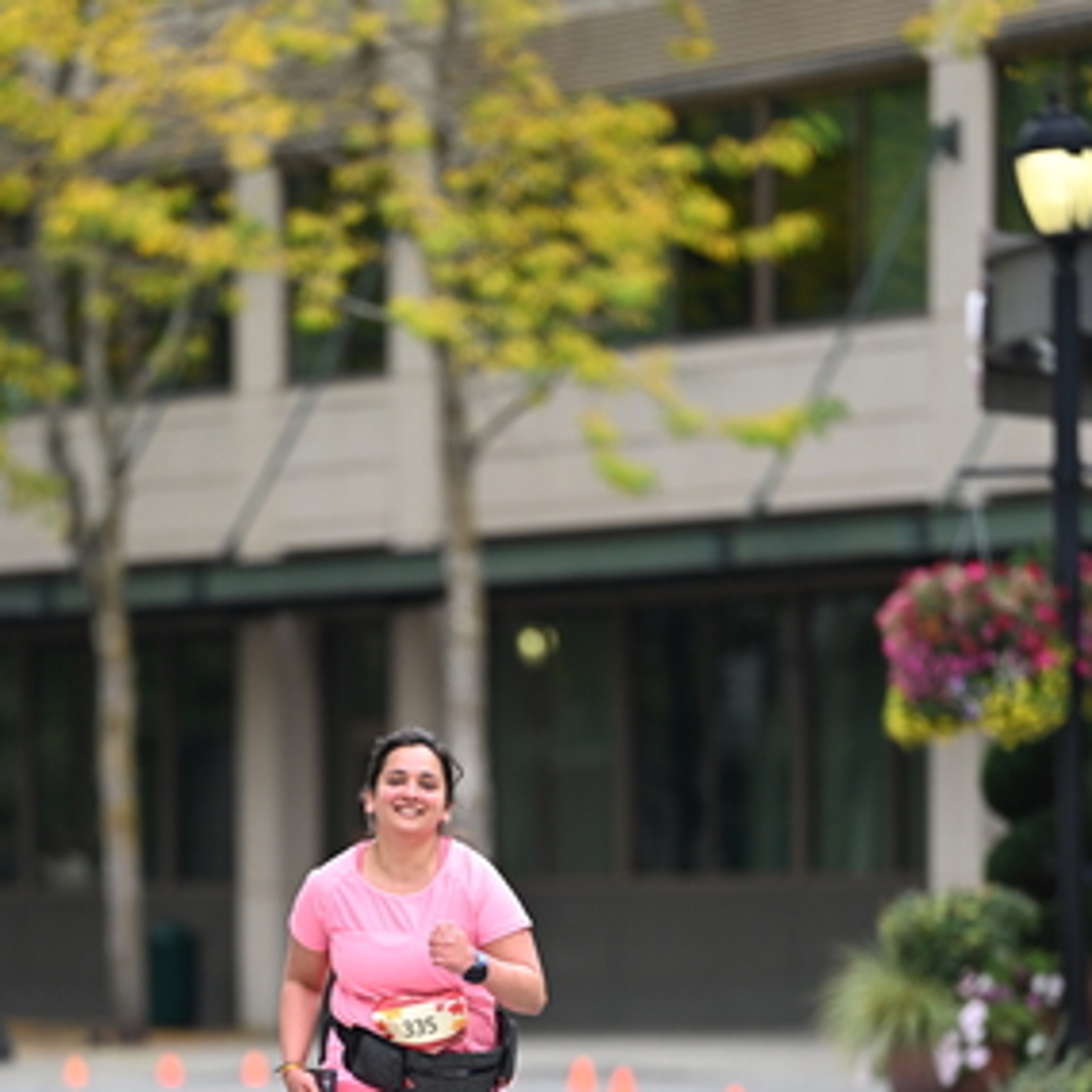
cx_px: 446
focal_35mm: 328
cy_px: 920
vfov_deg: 5.3
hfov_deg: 5.3
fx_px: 11706
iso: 640
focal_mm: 200
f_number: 2.8
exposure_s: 1/1600
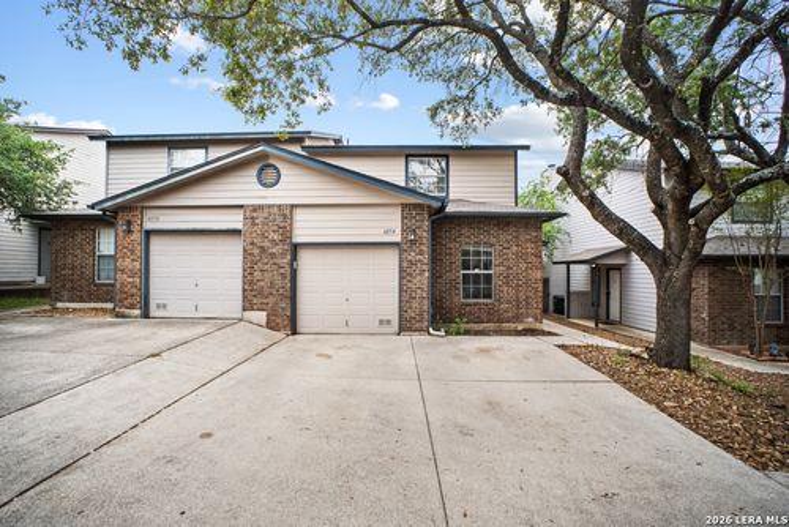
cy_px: 264
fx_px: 362
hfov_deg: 94.9
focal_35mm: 16
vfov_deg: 72.1
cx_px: 394
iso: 800
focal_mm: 11
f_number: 7.1
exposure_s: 1/1250
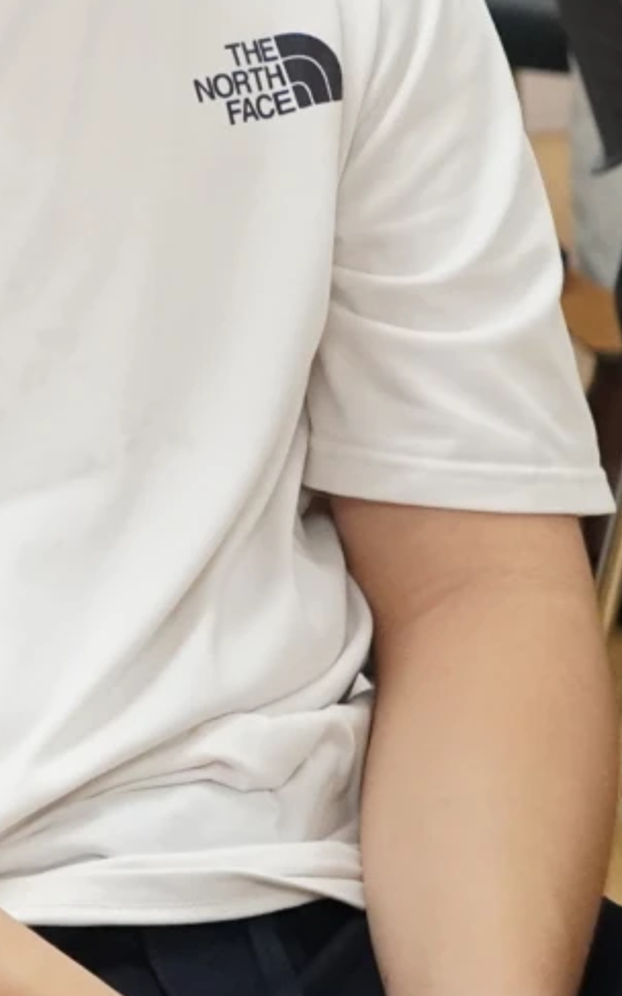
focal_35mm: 199
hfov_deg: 6.3
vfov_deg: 10.5
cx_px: -931
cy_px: 8
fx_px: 5402
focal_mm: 33
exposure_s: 1/200
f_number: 4
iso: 2000
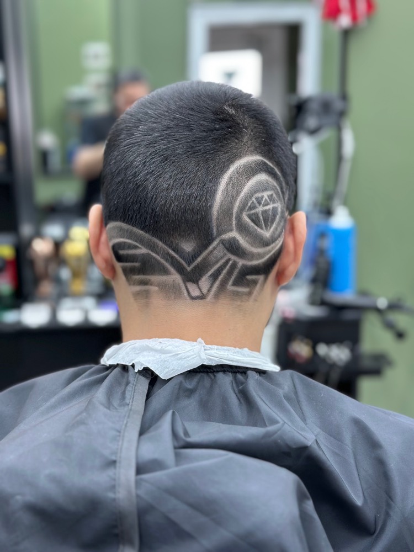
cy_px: 276
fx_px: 765
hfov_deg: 30.3
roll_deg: +1.0
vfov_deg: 39.7
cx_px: 207
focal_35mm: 48
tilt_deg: -11.6
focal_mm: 6.86
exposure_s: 1/120
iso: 100
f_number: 1.78
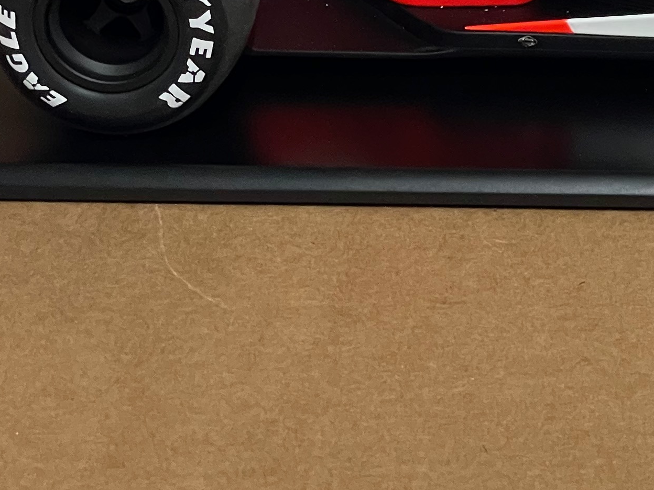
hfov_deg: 11.5
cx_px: 815
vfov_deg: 8.7
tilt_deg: -22.2
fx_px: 3174
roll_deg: -0.6
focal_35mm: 168
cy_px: -120
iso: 400
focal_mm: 6
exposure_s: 1/50
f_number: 2
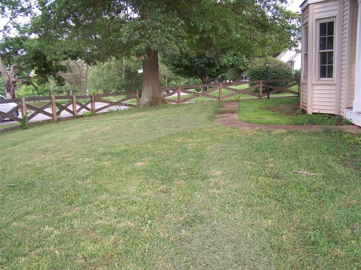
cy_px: 135
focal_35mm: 38
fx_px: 396
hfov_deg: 49.0
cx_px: 180
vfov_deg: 37.7
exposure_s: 1/125
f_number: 2.8
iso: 140
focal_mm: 6.3
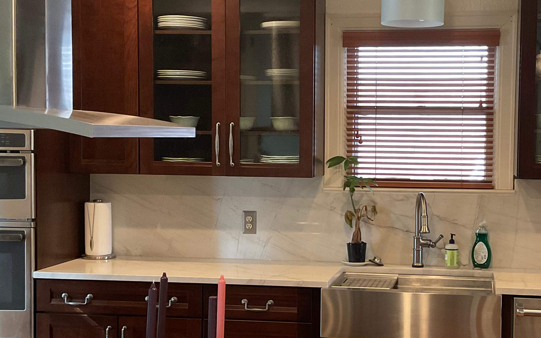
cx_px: 348
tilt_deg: -3.2
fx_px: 855
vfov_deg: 22.4
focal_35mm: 58
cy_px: 184
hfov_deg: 34.9
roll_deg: -0.4
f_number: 1.8
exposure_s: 1/40
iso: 250
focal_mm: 3
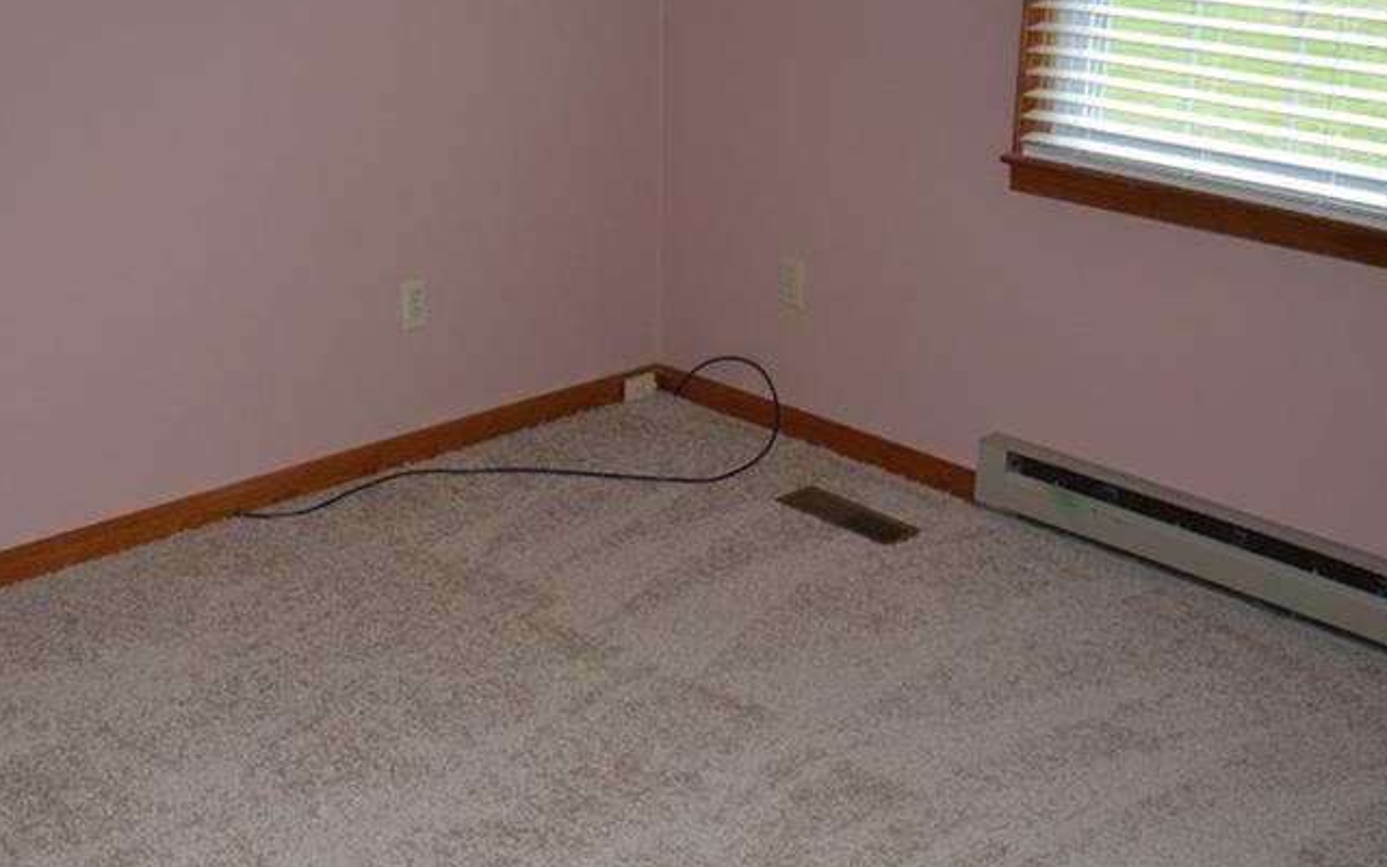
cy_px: 587
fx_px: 1663
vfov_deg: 29.0
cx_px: 535
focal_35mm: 44
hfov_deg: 45.0
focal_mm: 18
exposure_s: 1/60
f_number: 3.5
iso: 450
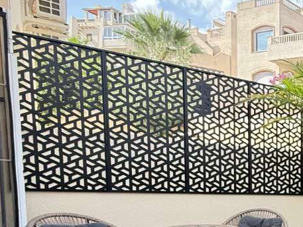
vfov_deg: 29.3
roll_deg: -1.9
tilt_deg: -5.7
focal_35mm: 46
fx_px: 402
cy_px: 229
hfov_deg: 29.4
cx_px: 429
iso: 64
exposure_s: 1/318
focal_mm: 2.22
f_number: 2.2
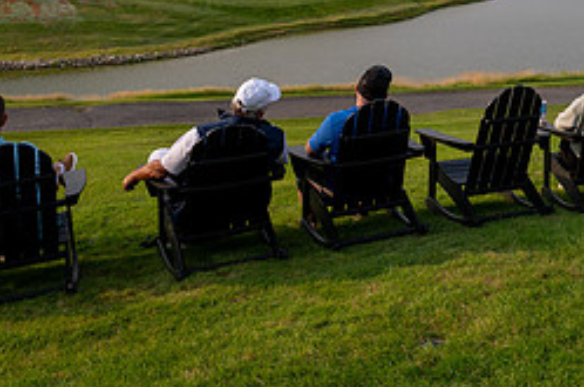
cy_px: -47
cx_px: 610
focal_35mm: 56
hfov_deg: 32.3
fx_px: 907
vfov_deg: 22.6
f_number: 6.3
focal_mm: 24
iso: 250
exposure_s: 1/400
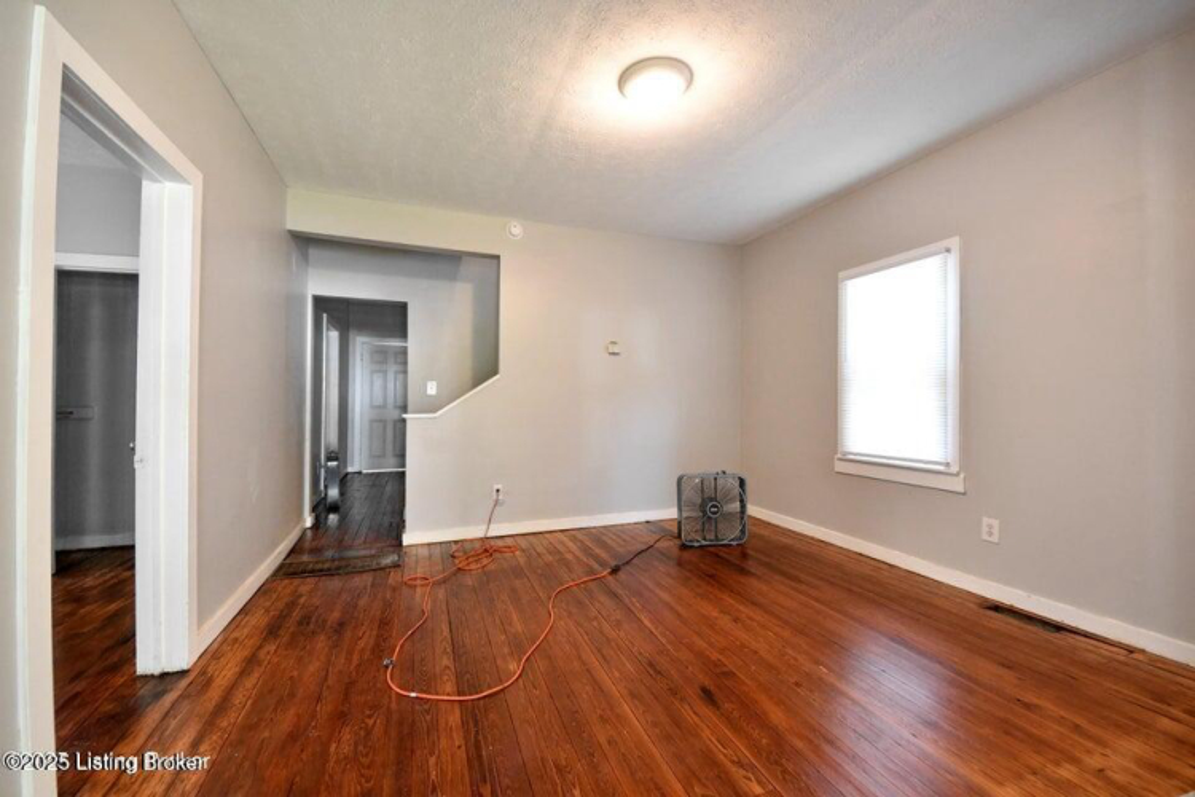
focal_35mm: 13
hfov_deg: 108.3
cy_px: 398
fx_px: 431
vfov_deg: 85.4
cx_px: 598
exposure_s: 1/25
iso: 2000
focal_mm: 9
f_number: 7.1
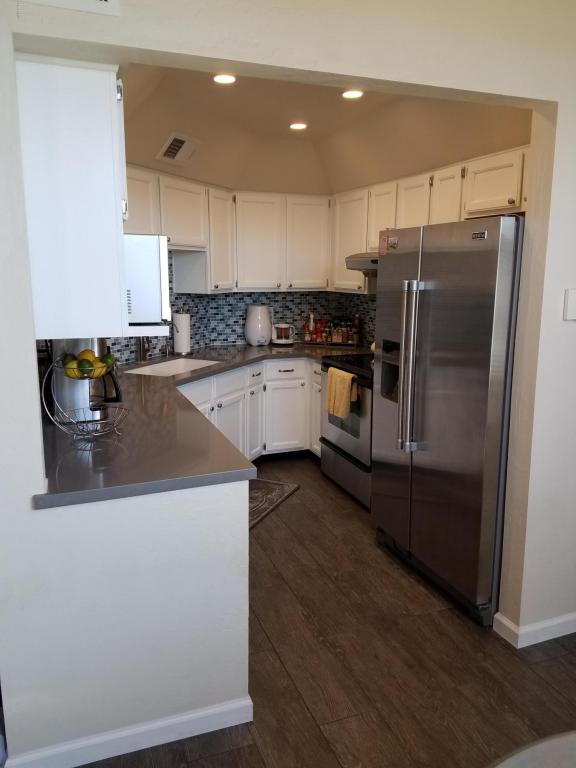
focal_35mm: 26
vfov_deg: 67.3
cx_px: 288
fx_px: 577
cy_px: 384
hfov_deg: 53.1
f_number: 1.7
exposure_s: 1/60
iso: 50
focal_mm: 4.2
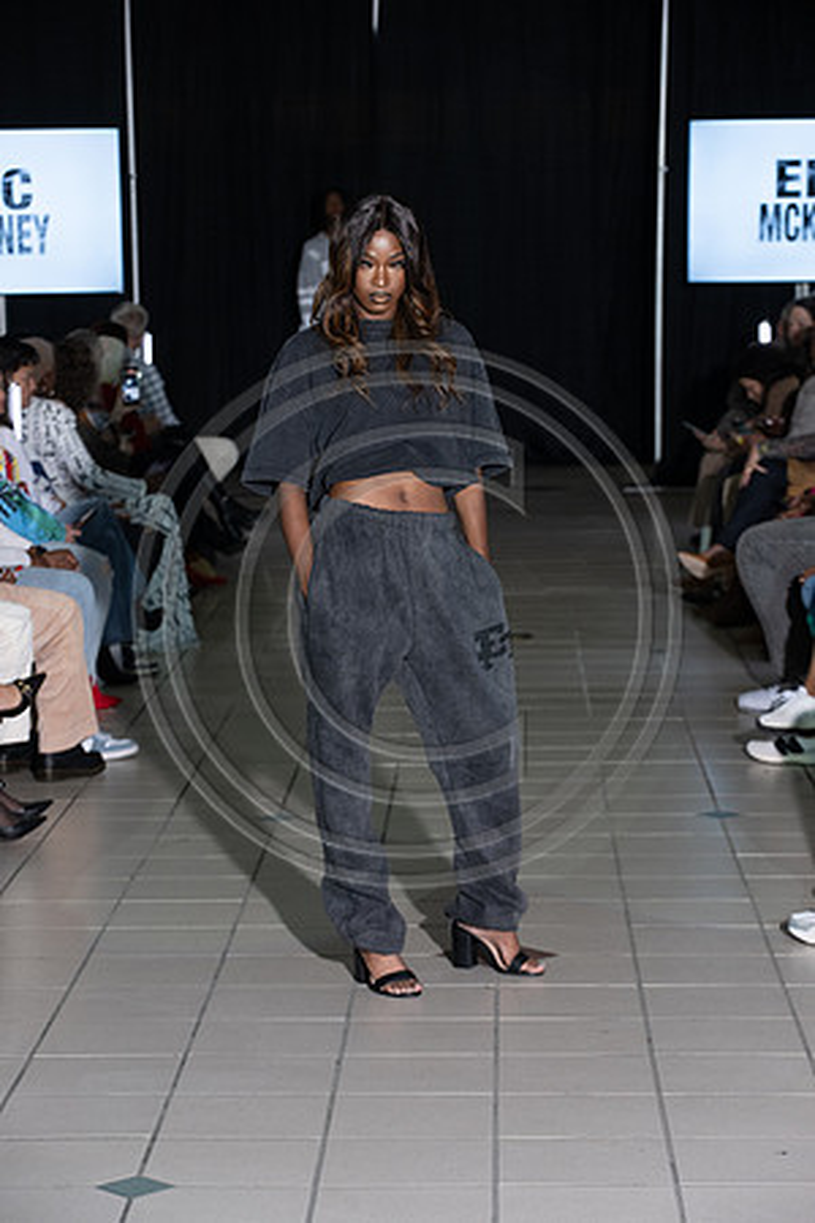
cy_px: 612
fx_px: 3396
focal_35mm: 100
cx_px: 408
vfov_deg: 20.4
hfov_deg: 13.7
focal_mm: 100
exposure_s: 1/160
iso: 1250
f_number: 5.6
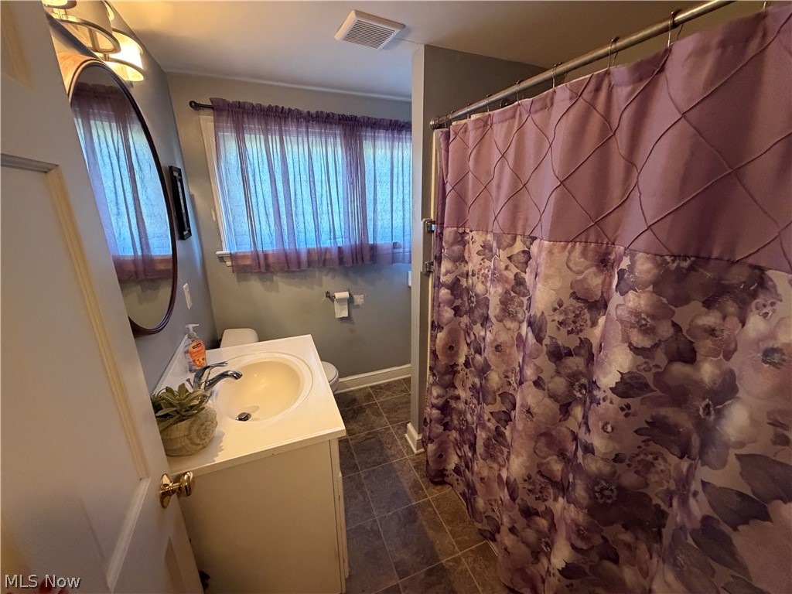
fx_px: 320
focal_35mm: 14
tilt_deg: -17.1
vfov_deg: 85.7
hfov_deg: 102.1
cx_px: 396
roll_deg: +1.2
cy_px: 297
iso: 640
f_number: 2.2
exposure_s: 1/60
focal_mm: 2.22
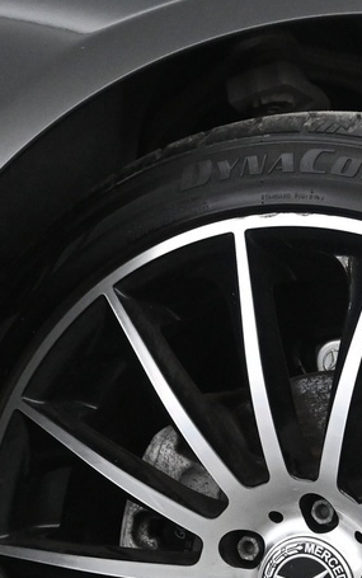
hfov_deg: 11.1
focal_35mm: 117
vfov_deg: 17.5
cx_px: 380
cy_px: 528
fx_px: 1842
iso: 2500
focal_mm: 21.5
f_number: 4
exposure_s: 1/60
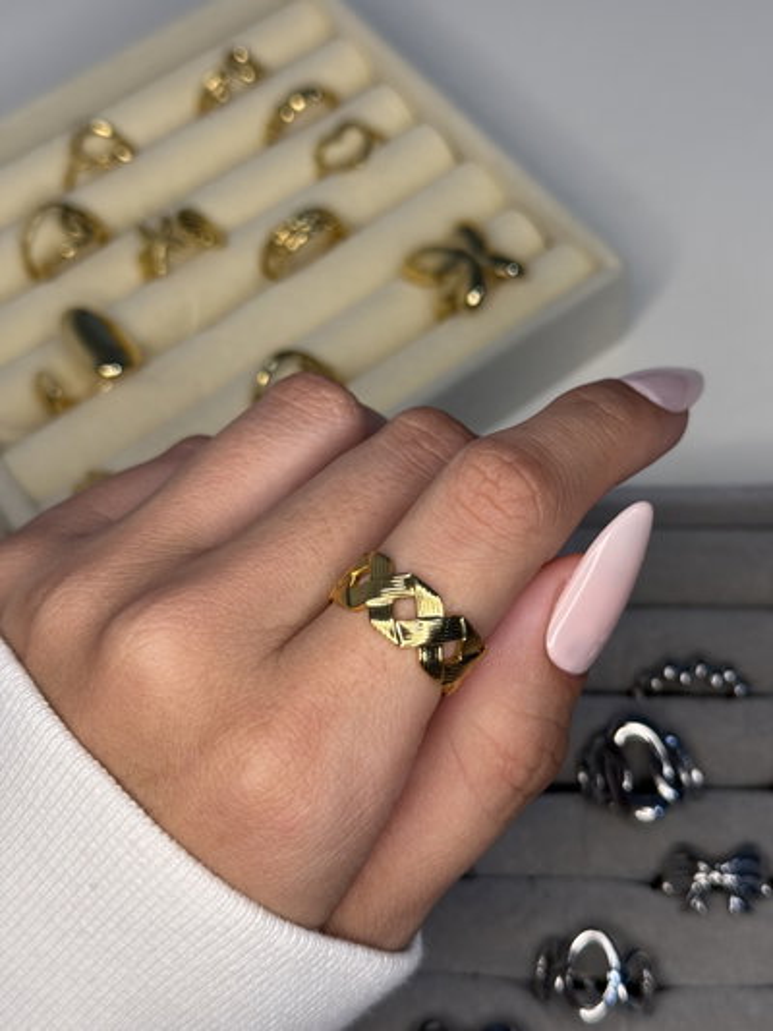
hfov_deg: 30.3
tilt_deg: -59.1
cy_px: 516
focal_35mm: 48
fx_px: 1429
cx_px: 386
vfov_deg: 39.6
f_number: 1.78
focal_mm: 6.76
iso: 80
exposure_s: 1/94
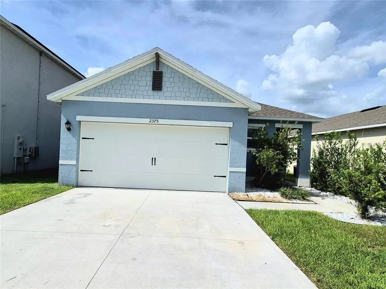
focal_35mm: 13
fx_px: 145
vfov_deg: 89.9
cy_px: 144
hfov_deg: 106.2
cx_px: 193
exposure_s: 1/5000
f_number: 2.2
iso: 40
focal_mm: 1.74
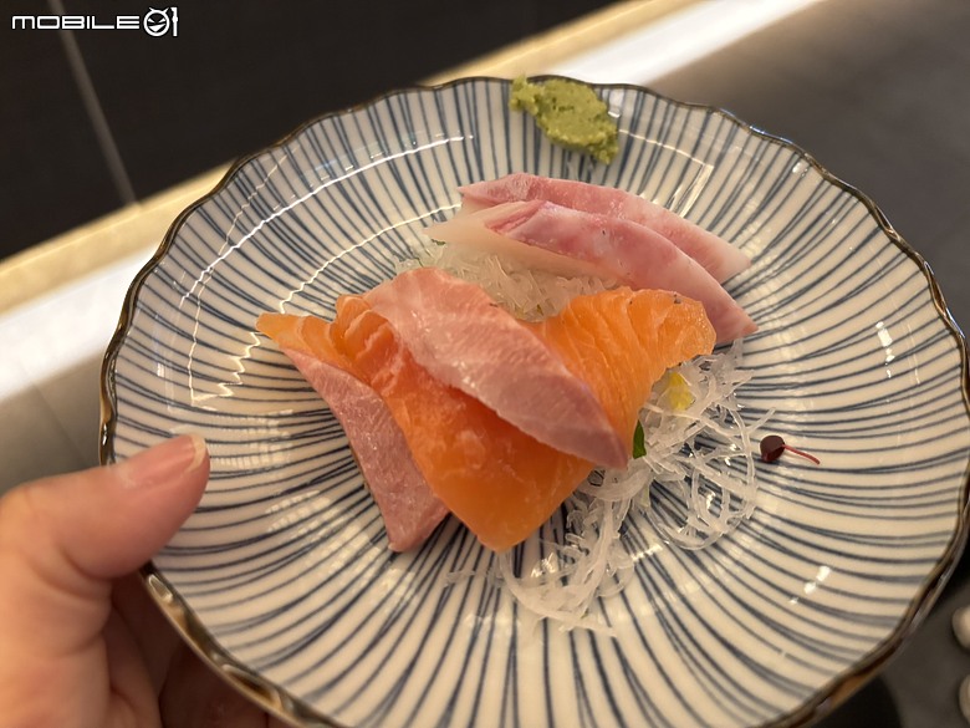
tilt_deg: -49.6
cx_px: 485
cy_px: 364
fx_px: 729
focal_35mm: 26
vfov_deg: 53.1
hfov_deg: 67.3
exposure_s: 1/60
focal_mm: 5.96
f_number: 1.6
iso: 250
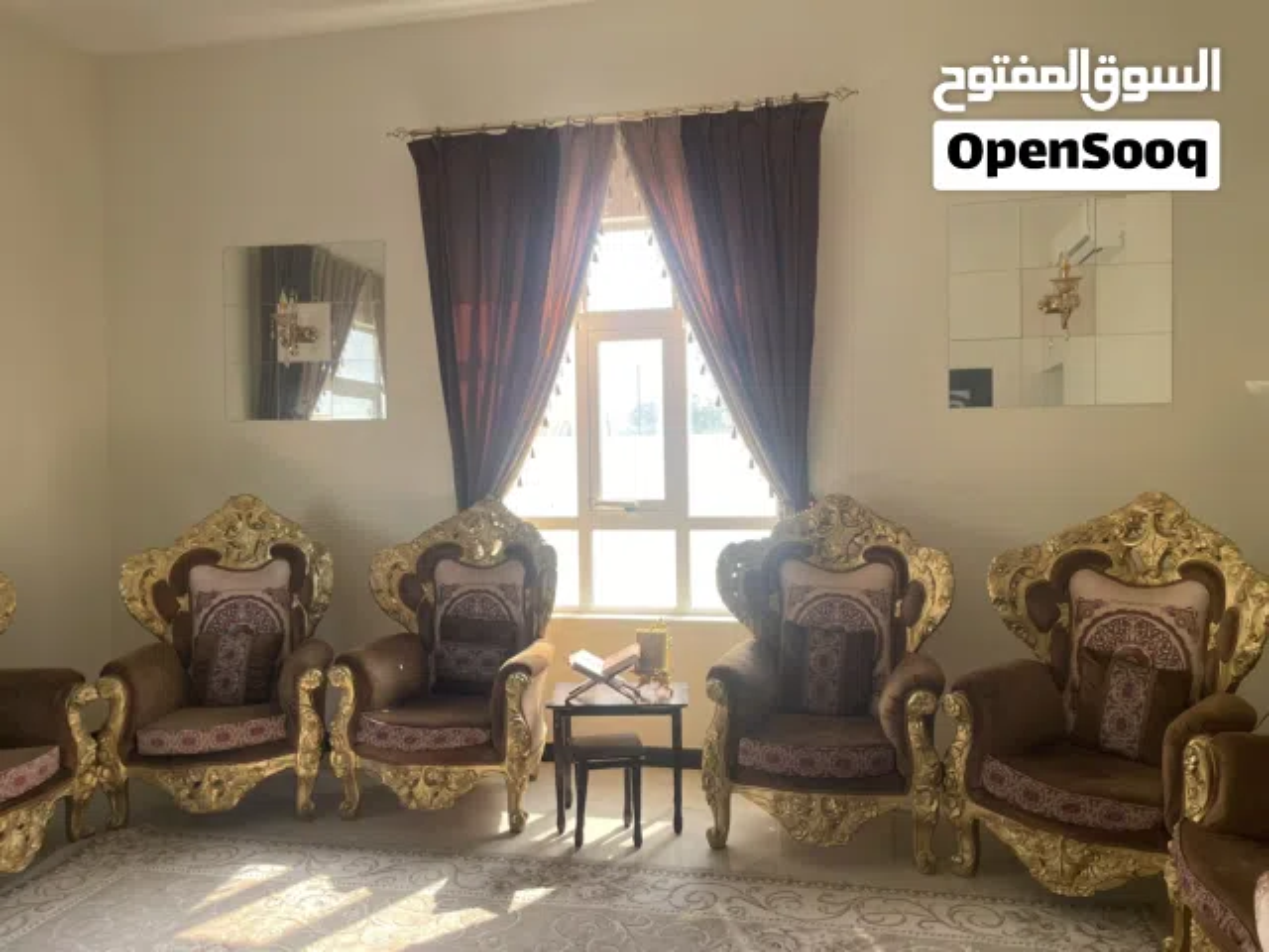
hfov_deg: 67.3
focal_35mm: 26
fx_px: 953
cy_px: 476
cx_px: 634
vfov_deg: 53.1
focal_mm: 4.2
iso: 80
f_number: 1.6
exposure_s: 1/121
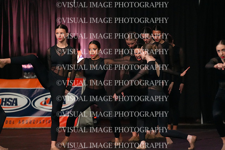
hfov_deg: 6.9
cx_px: 112
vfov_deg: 4.6
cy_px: 75
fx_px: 1875
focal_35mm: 300
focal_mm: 300
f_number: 3.5
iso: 16000
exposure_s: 1/1250
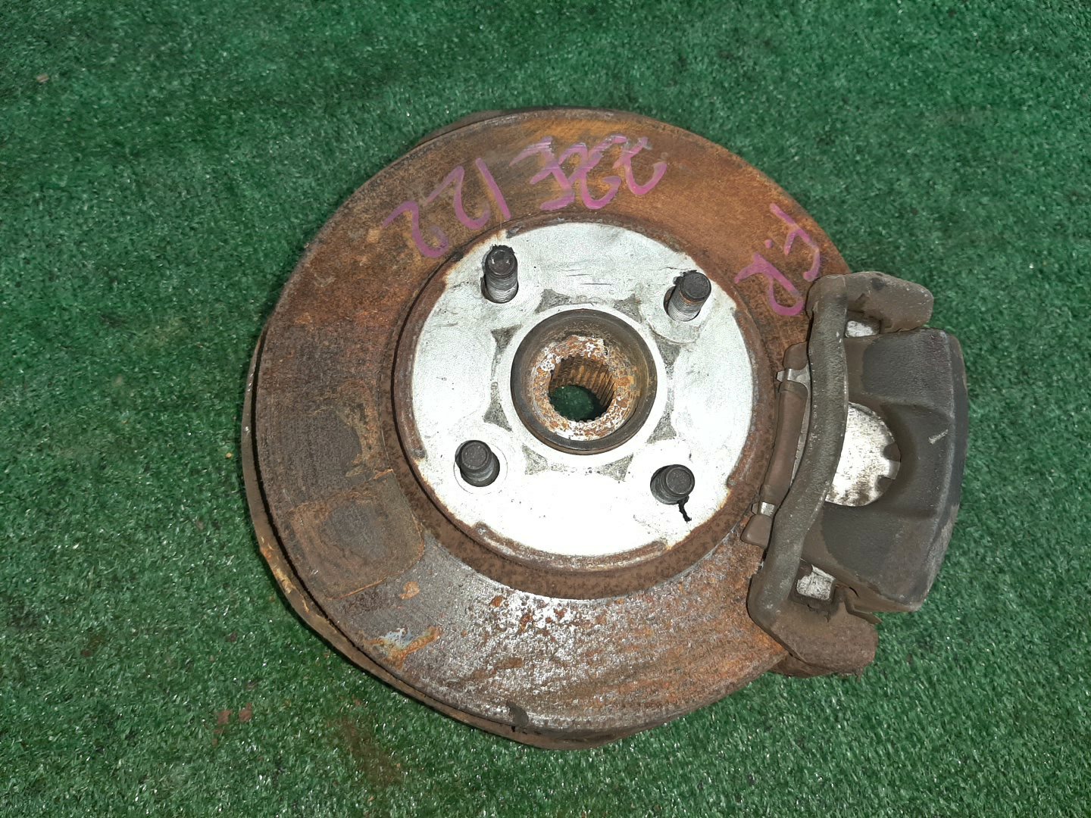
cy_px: 409
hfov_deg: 67.3
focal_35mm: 26
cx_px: 546
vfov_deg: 53.1
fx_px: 819
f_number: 1.7
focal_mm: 3.93
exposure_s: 1/50
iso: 142
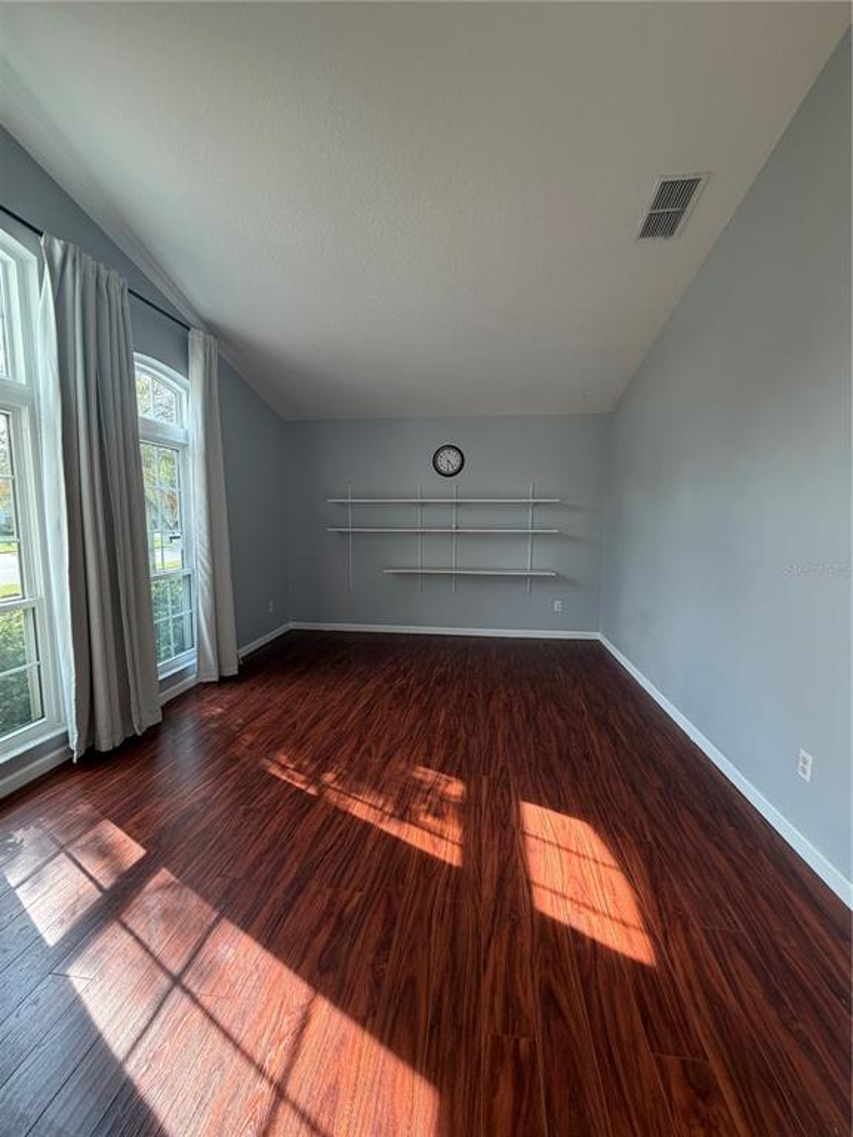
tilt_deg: -6.8
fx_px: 460
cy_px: 568
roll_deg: -0.3
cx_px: 426
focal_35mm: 14
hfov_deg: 85.7
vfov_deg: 102.1
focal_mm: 2.22
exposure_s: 1/121
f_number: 2.2
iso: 100
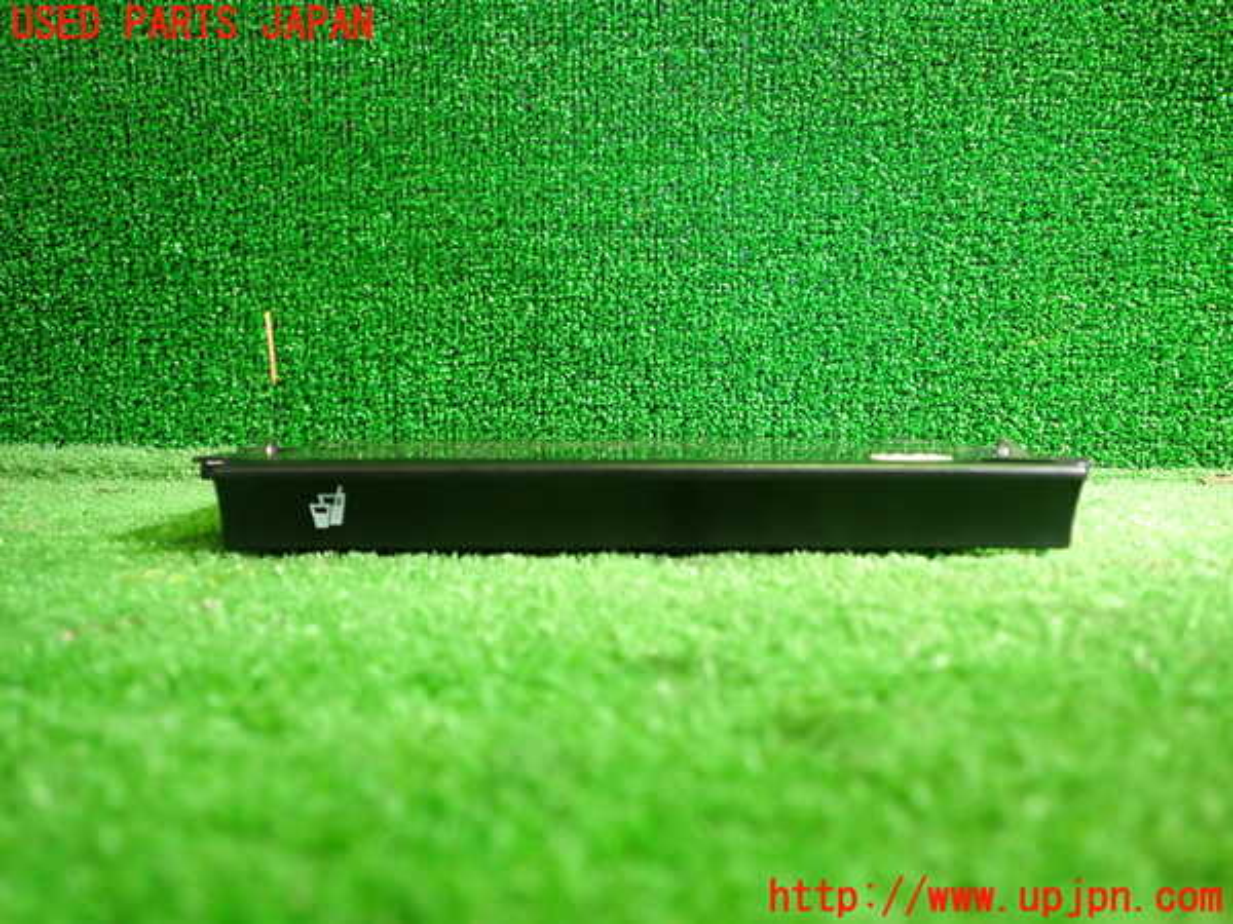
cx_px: 616
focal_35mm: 28
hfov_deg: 63.4
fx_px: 997
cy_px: 462
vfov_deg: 49.7
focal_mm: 5.05
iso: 320
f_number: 2.2
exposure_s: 1/30
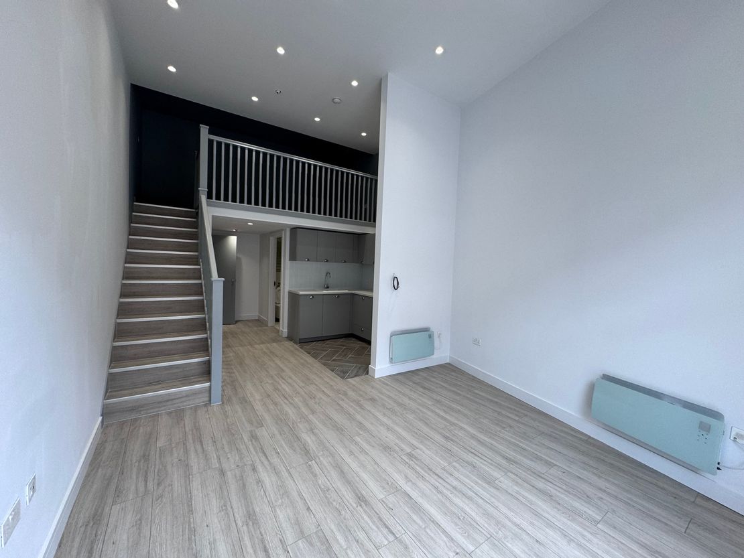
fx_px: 301
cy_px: 279
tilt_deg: -2.5
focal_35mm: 14
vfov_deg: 85.7
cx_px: 372
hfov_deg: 102.1
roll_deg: -2.5
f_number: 2.2
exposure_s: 1/100
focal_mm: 2.22
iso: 100
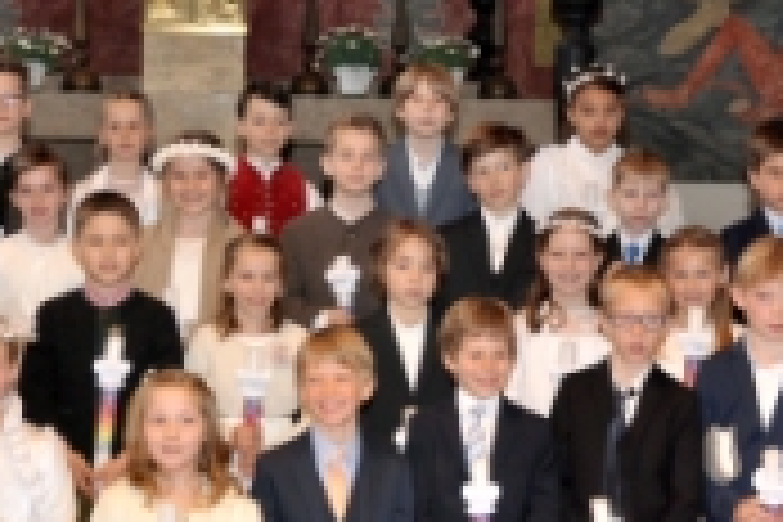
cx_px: 230
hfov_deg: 23.7
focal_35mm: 85
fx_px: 1849
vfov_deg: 16.0
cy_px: 418
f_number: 4
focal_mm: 22
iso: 200
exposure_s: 1/60
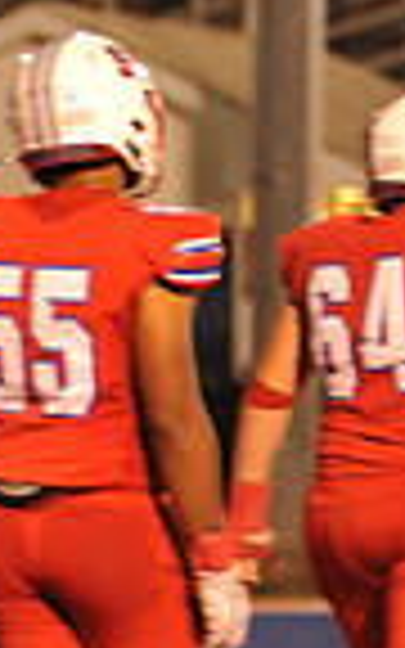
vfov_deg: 3.5
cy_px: 454
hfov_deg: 2.2
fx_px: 10508
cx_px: -634
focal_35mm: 595
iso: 2000
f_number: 2.8
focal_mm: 145
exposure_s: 1/200
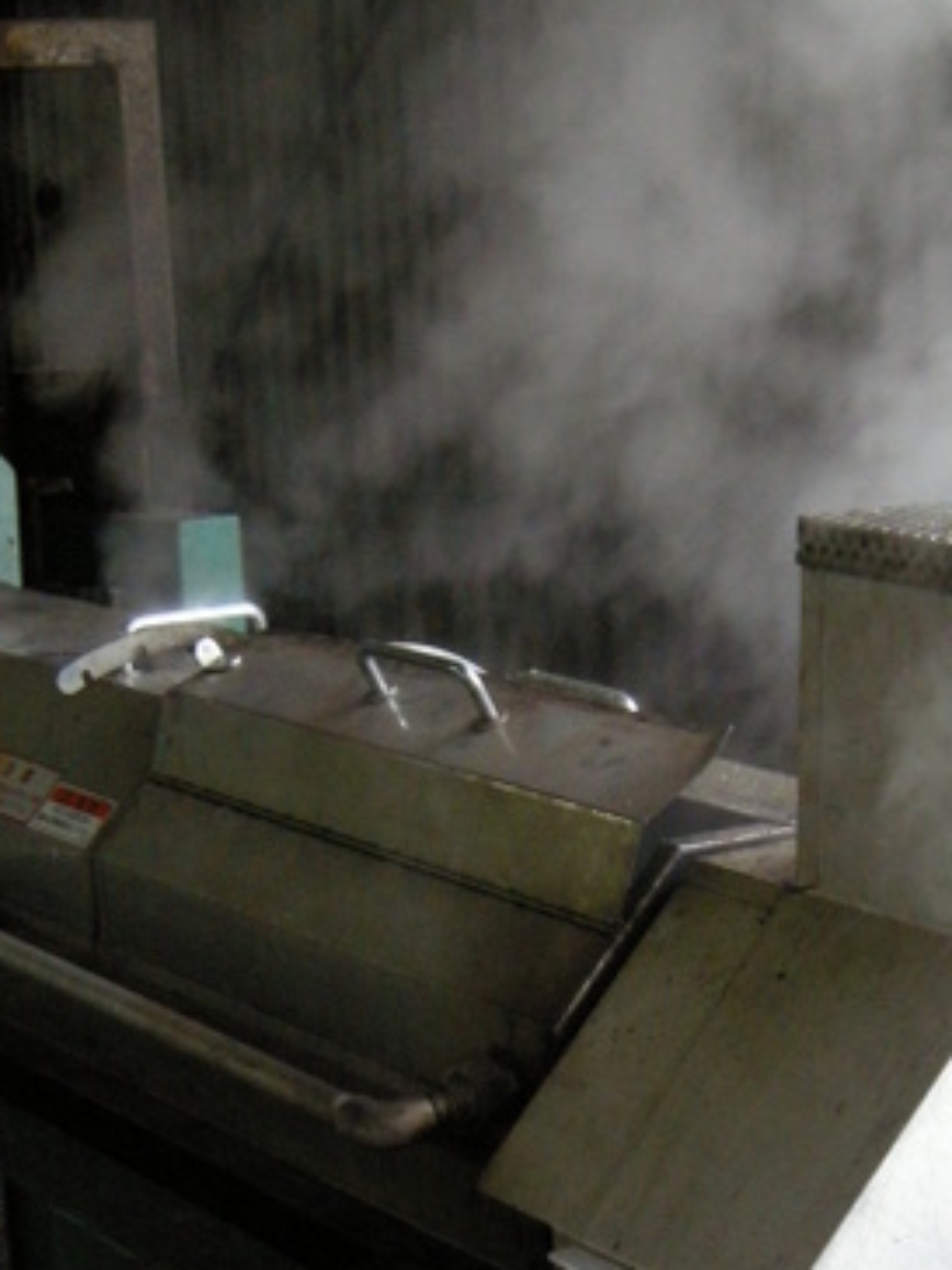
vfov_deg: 24.4
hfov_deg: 19.1
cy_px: 1204
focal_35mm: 77
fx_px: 2824
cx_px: 603
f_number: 2.7
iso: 400
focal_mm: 7.5
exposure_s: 1/33.5
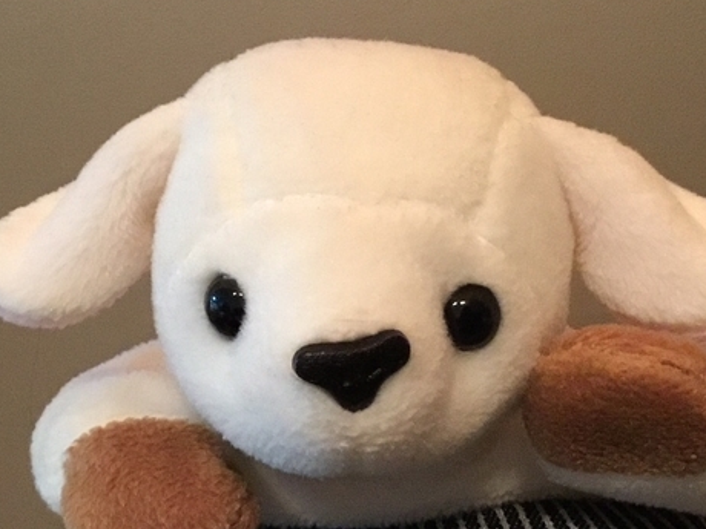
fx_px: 1407
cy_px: 394
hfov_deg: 28.2
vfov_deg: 21.1
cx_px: 355
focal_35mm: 69
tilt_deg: -5.1
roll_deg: +4.0
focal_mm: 3.3
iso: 250
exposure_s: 1/17
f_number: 2.4
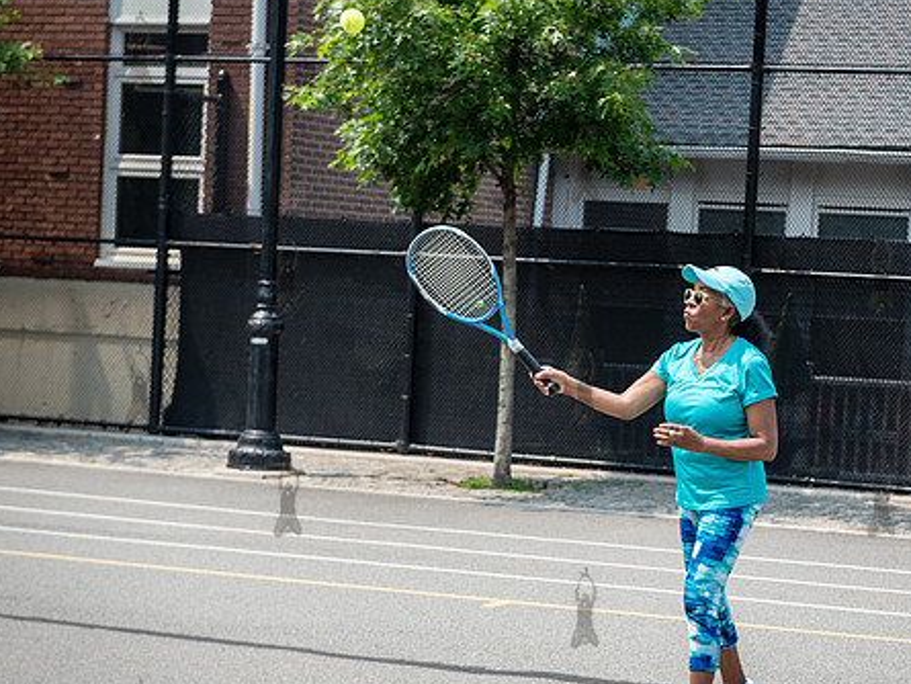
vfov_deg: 14.0
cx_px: 706
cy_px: 416
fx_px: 2790
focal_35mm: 106
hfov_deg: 18.4
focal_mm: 70
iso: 200
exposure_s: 1/1250
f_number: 4.5
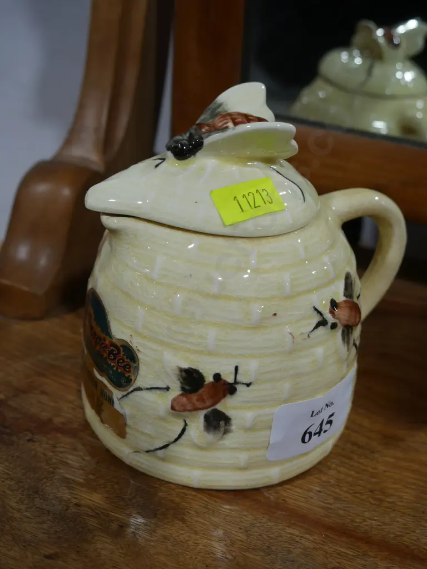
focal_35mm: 46
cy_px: 284
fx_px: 757
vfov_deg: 41.2
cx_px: 214
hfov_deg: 31.5
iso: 320
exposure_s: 1/60
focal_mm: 23
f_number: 5.1
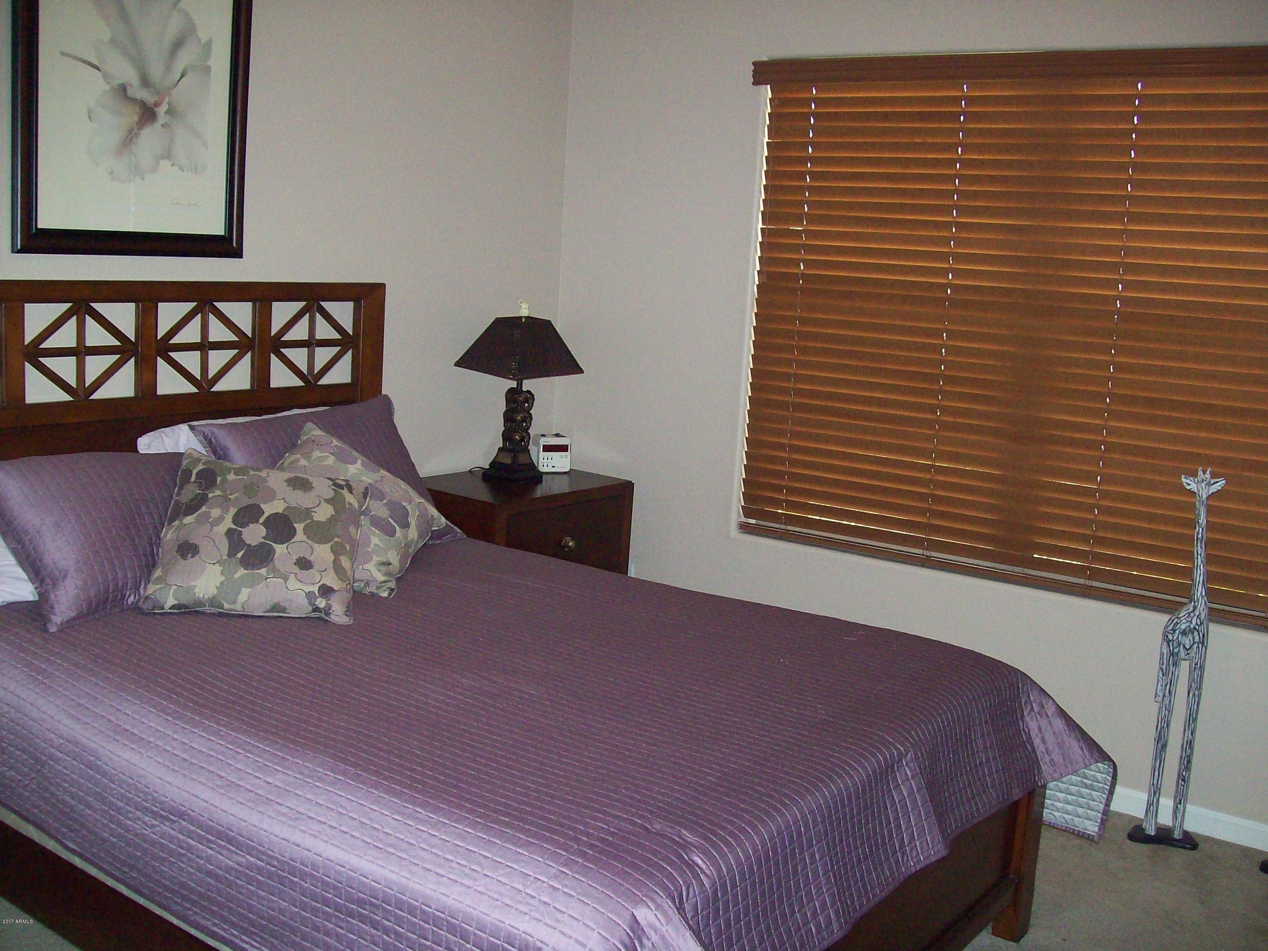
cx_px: 634
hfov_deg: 51.4
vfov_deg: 39.7
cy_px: 476
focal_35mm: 36
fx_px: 1319
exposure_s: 1/64
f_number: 2.7
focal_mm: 6
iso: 200
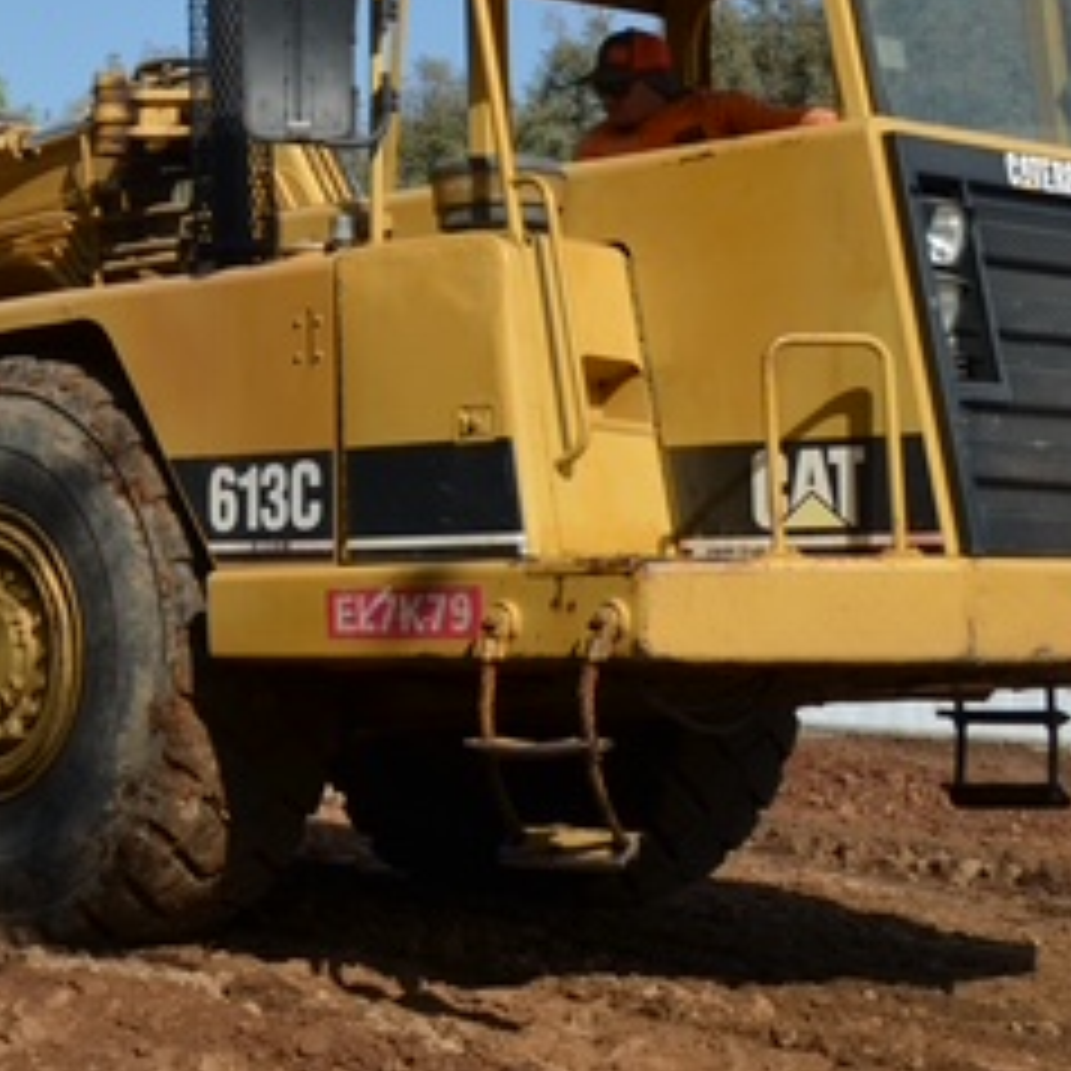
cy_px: 315
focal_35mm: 82
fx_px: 2870
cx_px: -256
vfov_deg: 21.0
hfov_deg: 19.7
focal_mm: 24
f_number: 6.3
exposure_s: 1/500
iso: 100
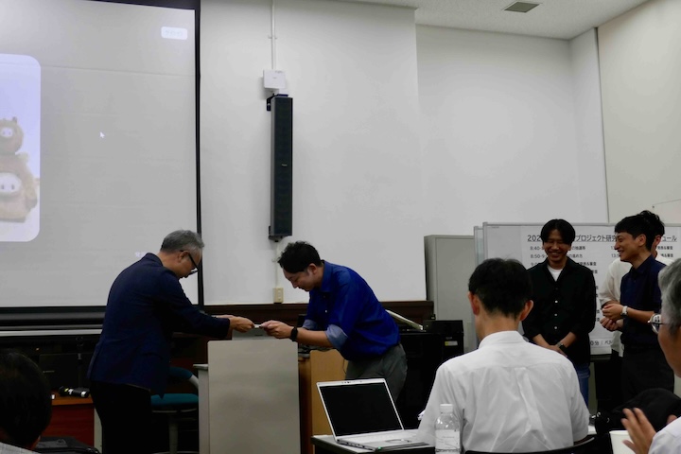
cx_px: 340
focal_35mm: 46
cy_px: 227
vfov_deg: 29.2
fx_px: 870
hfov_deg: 42.7
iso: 320
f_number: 4
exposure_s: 1/80
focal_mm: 16.9
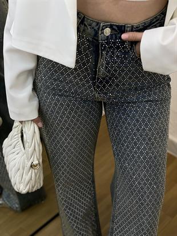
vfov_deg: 36.8
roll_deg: -2.4
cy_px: 118
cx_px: 88
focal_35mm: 52
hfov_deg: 28.0
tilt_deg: -38.9
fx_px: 354
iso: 80
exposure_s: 1/100
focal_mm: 6
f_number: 2
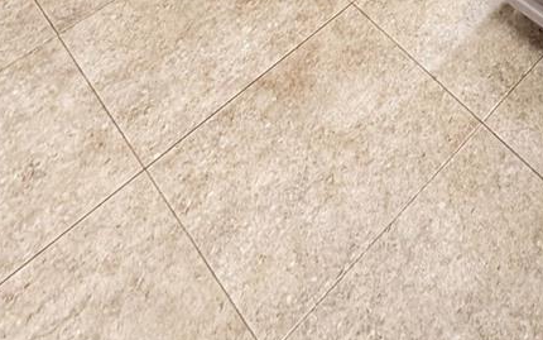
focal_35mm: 53
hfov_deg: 32.2
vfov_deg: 14.9
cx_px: 640
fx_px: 785
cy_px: -475
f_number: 2.2
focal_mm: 2.22
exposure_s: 1/120
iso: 80
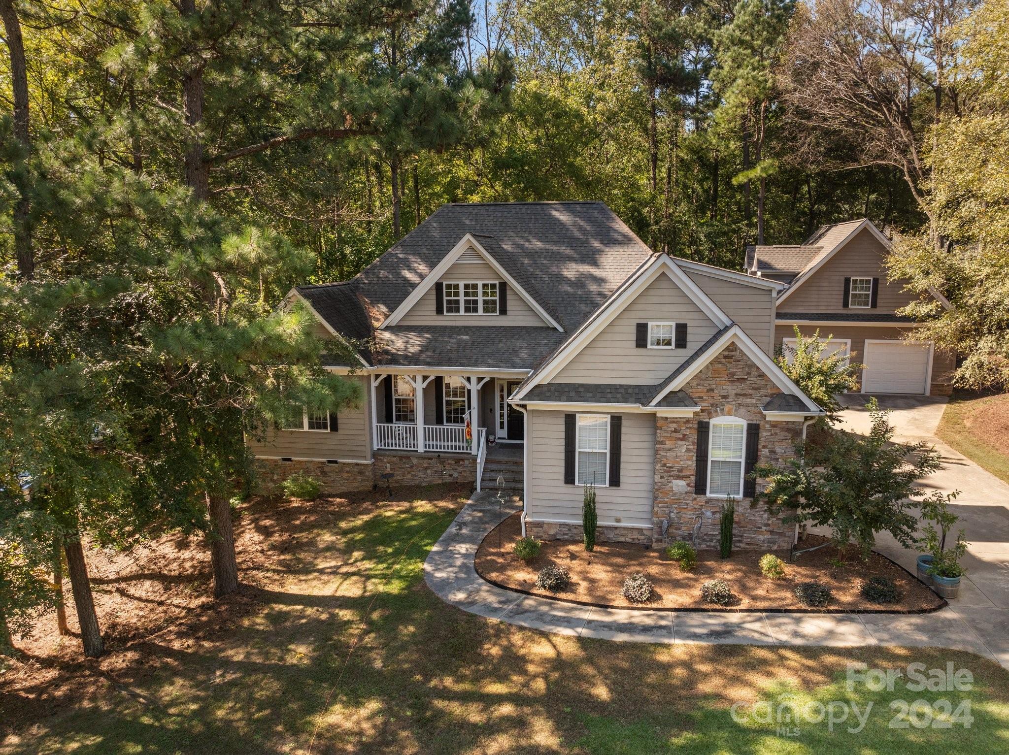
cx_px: 504
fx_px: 699
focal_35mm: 24
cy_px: 378
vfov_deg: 56.8
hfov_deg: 71.6
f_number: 2.8
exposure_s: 1/80
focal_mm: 12.29
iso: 110
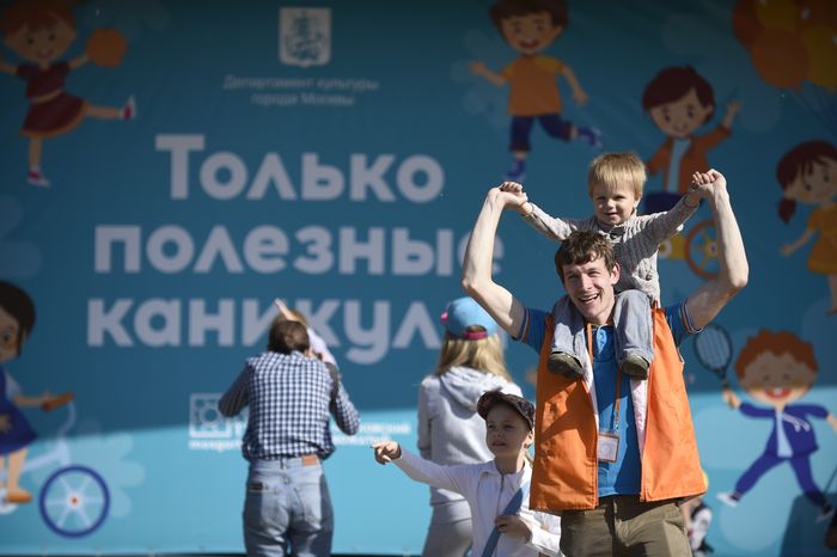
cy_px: 278
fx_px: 3253
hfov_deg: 14.7
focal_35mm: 140
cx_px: 418
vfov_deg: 9.8
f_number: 2.8
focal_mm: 140
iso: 125
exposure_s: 1/2500
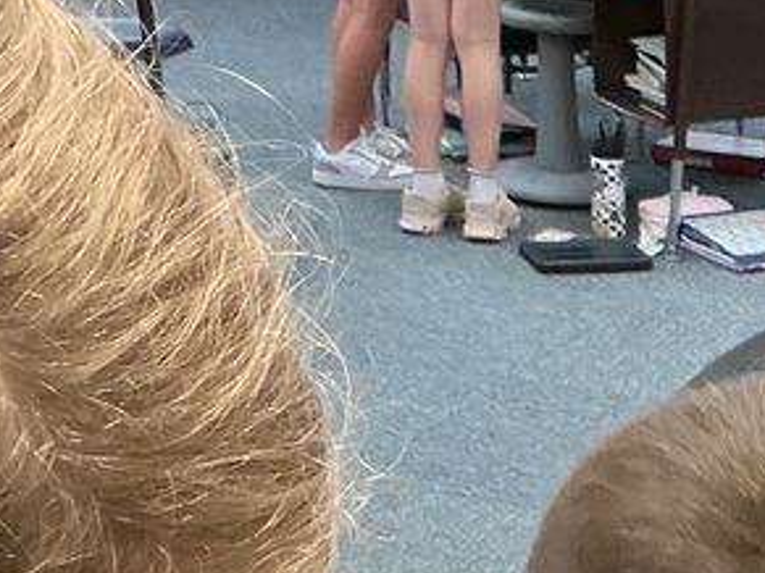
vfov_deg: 13.9
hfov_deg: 17.1
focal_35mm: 102
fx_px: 2253
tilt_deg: -28.1
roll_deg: -6.5
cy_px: 773
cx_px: 1199
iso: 200
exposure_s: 1/60
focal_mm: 3
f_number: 1.8
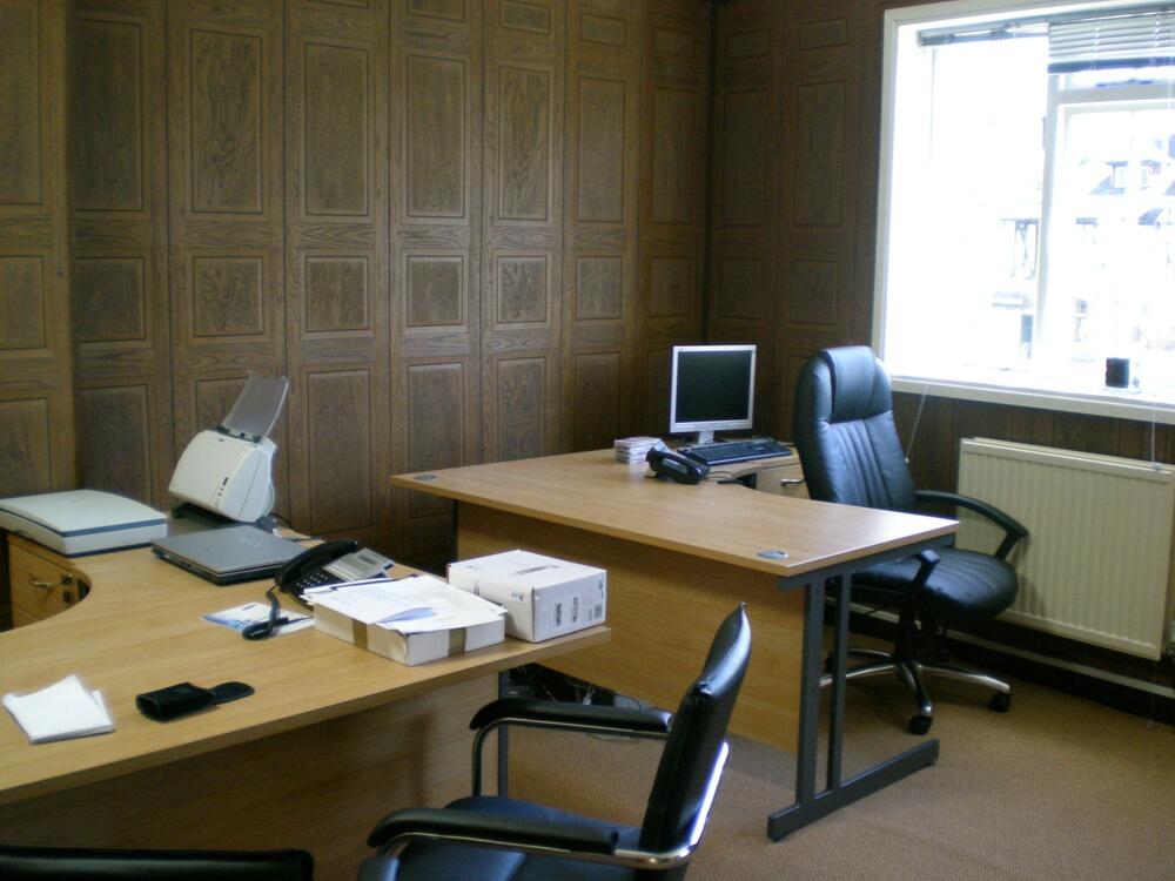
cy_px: 440
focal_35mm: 38
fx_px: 1290
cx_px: 588
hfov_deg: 49.0
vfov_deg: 37.7
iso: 200
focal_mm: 6.3
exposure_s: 1/45
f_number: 3.1
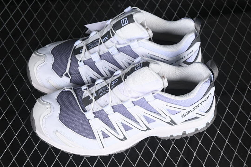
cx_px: 126
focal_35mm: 75
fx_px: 523
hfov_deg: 27.0
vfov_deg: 18.2
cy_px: 84
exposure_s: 1/80
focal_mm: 50
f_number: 7.1
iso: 160
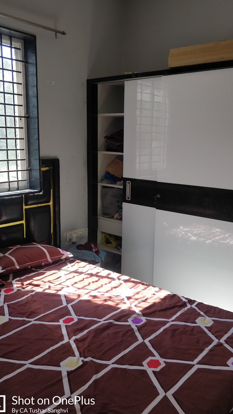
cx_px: 123
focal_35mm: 27
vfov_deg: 69.9
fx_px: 297
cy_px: 209
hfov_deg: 42.9
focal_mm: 4.1
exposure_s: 1/100
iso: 400
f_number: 1.7
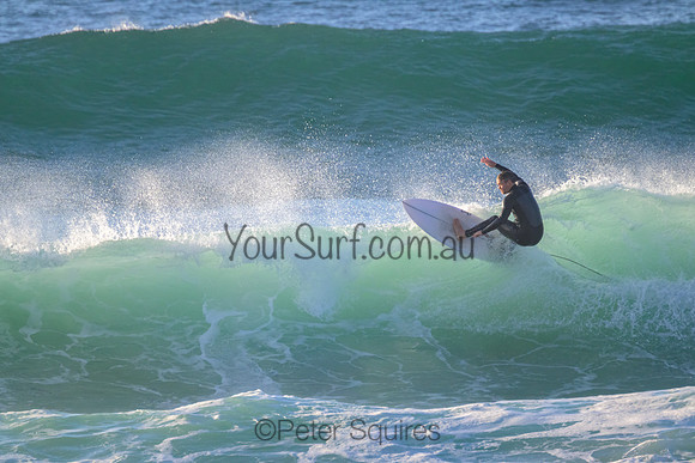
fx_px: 15447
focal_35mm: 800
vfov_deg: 1.7
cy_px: 232
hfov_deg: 2.6
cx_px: 348
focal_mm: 800
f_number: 11
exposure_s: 1/1600
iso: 2000
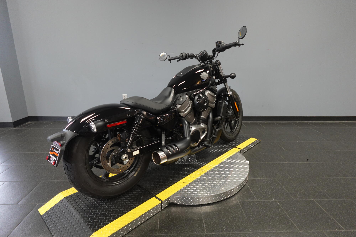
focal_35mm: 20
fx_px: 198
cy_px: 118
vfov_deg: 61.9
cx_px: 178
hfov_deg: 84.0
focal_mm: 7.6
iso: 640
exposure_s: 1/80
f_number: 2
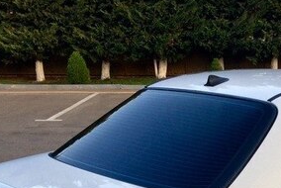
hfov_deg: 27.8
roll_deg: +0.7
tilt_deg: -21.3
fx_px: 547
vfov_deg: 18.3
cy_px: 240
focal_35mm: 70
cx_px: 249
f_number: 2.2
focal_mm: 4.15
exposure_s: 1/205
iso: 32
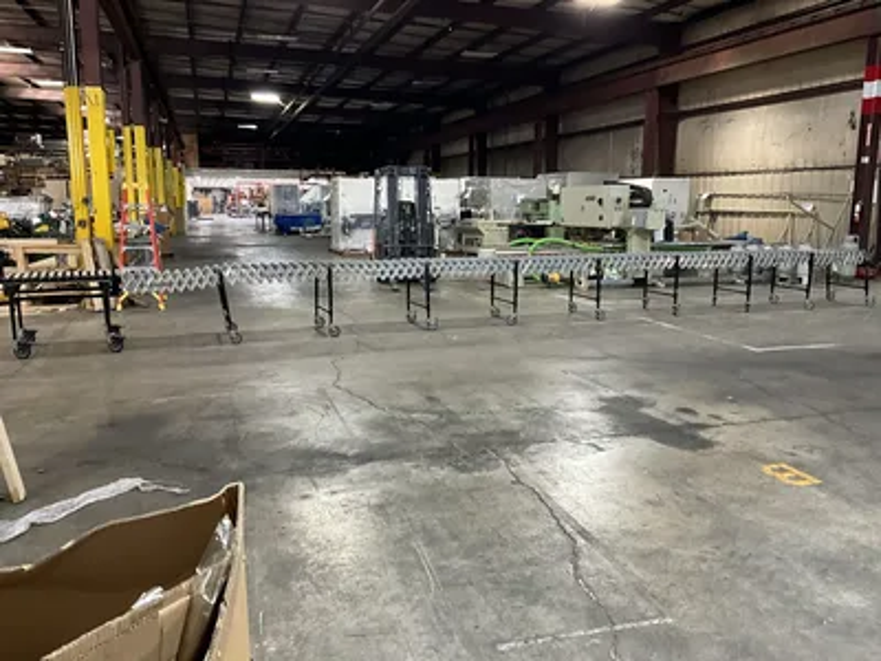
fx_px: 738
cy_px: 330
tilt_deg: -10.6
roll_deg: -0.8
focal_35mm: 29
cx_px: 440
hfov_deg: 61.7
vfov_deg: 48.2
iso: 320
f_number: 1.8
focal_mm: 3
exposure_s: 1/54
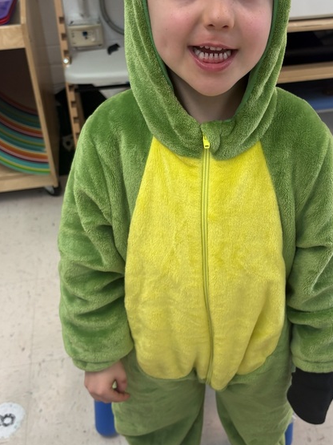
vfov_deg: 39.6
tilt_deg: -32.7
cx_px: 215
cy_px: 192
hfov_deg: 30.1
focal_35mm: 48
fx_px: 616
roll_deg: +1.9
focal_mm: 5.96
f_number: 1.6
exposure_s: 1/60
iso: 80
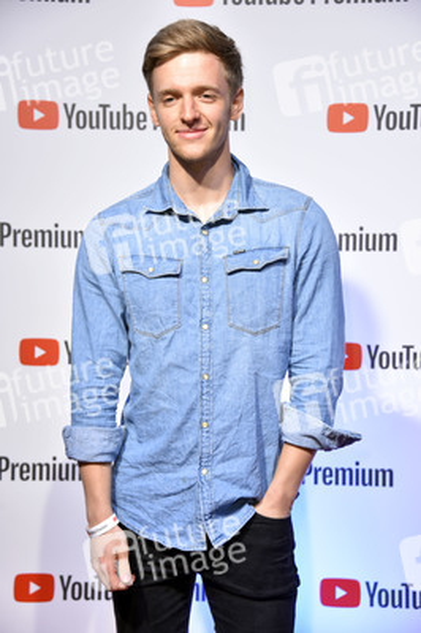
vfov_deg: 24.8
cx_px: 210
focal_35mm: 82
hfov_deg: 16.6
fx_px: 1441
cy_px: 316
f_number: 5.6
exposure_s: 1/160
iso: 640
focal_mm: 82
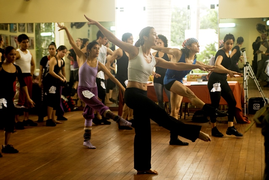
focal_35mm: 72
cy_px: 90
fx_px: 538
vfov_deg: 19.0
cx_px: 134
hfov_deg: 28.0
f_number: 2.8
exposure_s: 1/125
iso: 400
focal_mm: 48
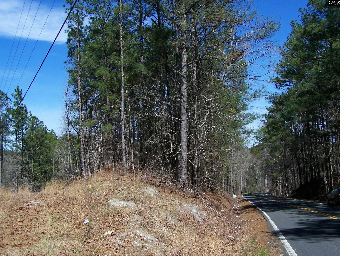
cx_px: 170
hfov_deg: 48.9
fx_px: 373
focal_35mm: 38
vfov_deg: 37.8
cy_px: 128
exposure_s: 1/640
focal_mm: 6.3
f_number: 4
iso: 80
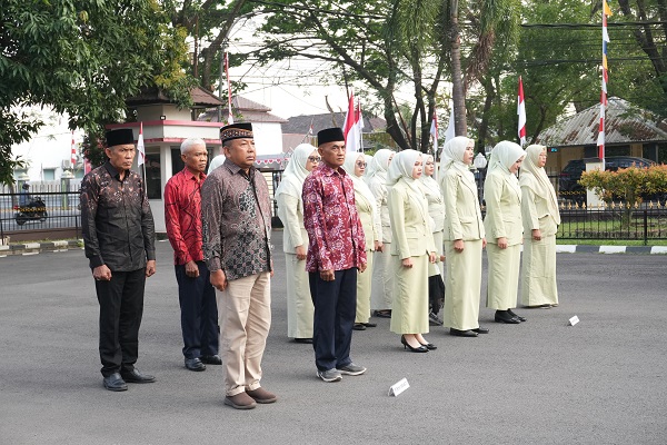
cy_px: 222
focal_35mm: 48
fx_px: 889
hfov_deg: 41.1
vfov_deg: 28.1
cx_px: 334
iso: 800
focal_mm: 32
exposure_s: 1/320
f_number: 7.1
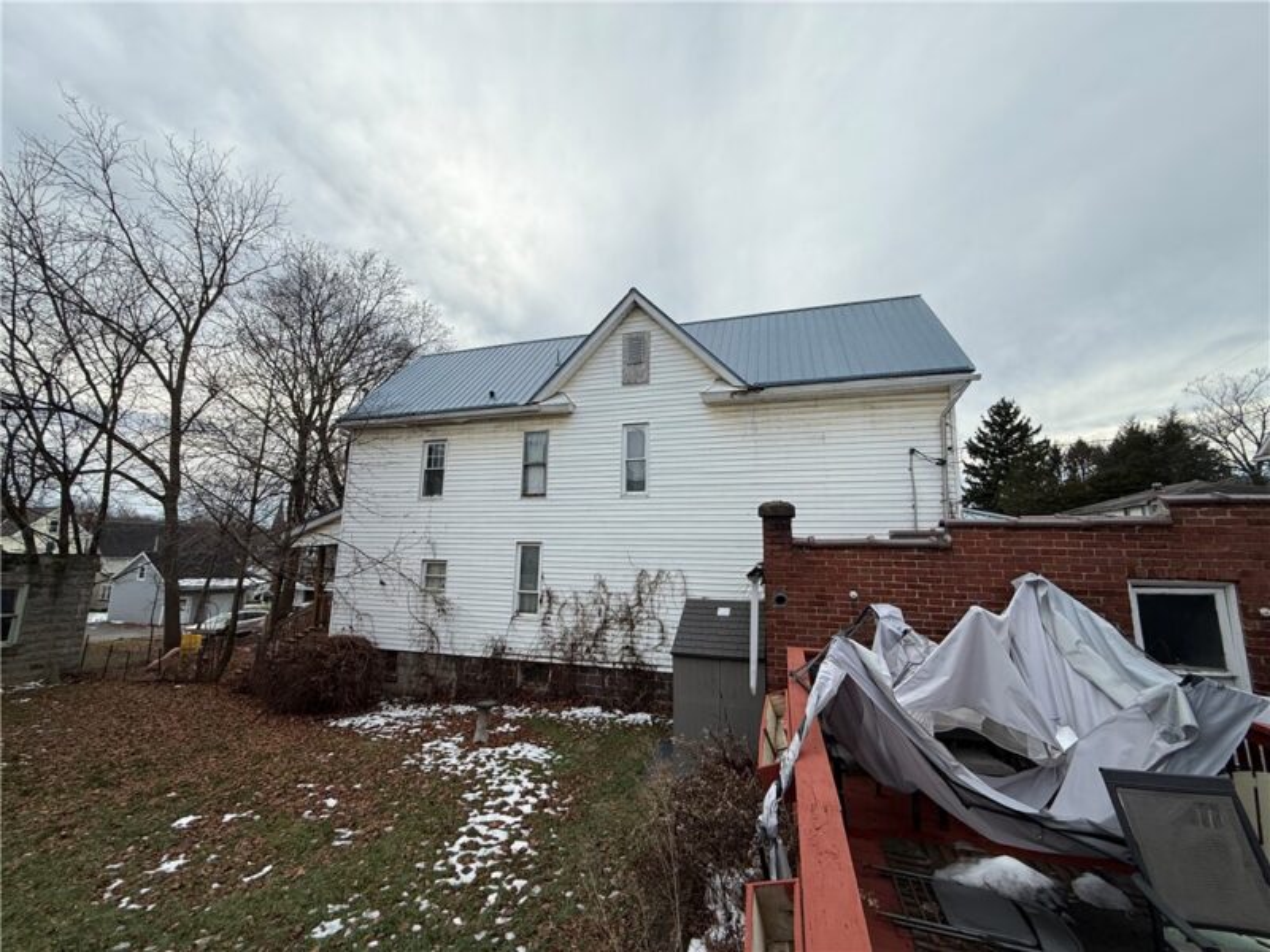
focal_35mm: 14
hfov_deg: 102.1
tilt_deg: +8.2
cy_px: 476
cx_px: 635
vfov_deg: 85.7
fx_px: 514
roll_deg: -1.8
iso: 50
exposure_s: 1/510
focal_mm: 2.22
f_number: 2.2
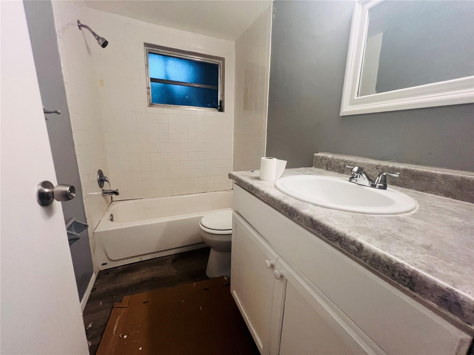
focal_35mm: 13
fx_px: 178
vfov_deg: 89.9
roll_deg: -0.9
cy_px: 178
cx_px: 237
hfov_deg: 106.2
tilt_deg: -13.0
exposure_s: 1/120
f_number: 1.8
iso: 200
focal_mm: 1.57
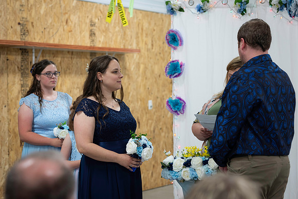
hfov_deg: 23.9
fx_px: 704
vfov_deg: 16.1
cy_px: 100
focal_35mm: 85
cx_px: 149
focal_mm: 85
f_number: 3.5
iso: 640
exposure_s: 1/125
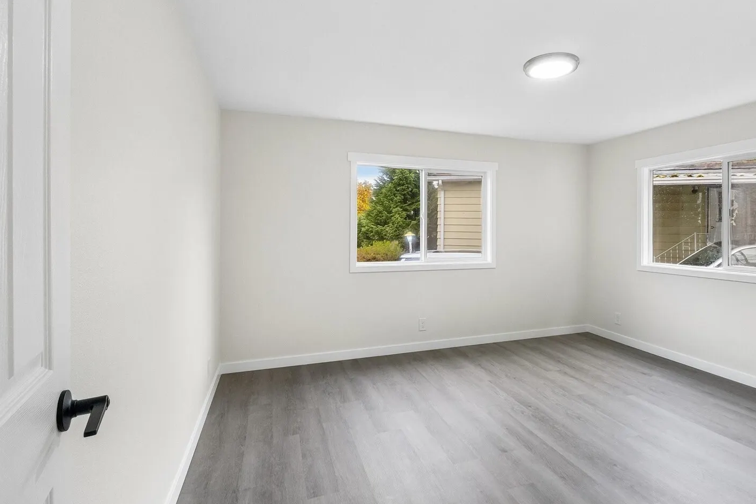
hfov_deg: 89.8
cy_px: 228
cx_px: 408
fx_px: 378
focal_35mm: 18
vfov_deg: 67.3
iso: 640
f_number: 8
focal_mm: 10
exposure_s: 1/30
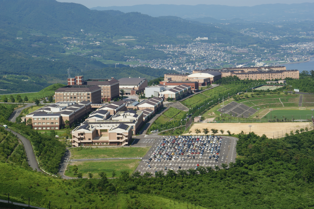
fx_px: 915
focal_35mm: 105
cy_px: 104
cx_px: 157
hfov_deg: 19.5
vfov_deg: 13.0
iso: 100
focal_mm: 70
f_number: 11
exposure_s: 1/160
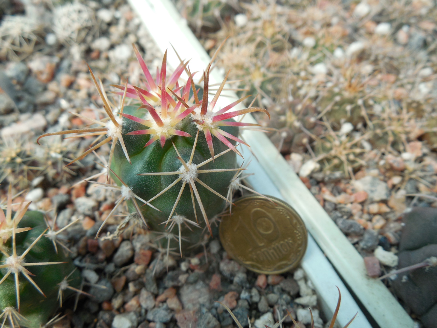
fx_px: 391
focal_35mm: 31
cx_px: 218
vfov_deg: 45.4
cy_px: 164
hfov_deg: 58.4
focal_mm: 5.6
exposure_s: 1/250
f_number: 3.6
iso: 125
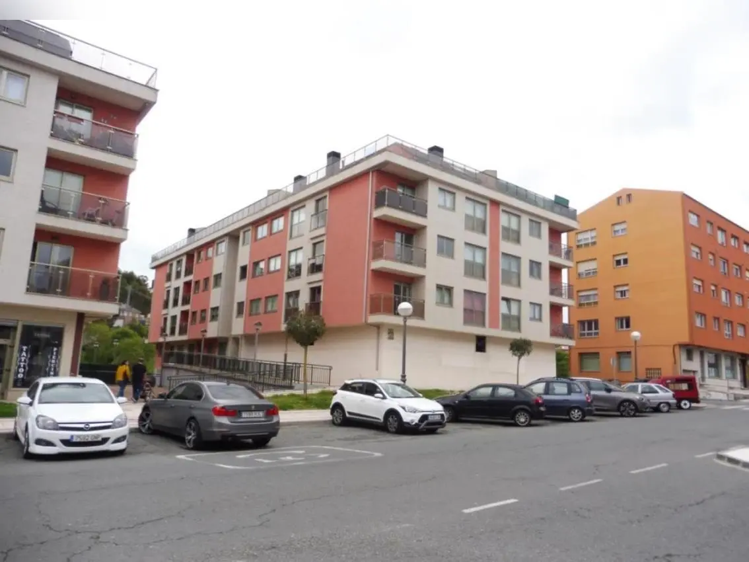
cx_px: 374
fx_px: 541
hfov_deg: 69.4
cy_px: 281
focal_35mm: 25
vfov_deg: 54.9
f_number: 3.3
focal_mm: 4.4
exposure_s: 1/800
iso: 100
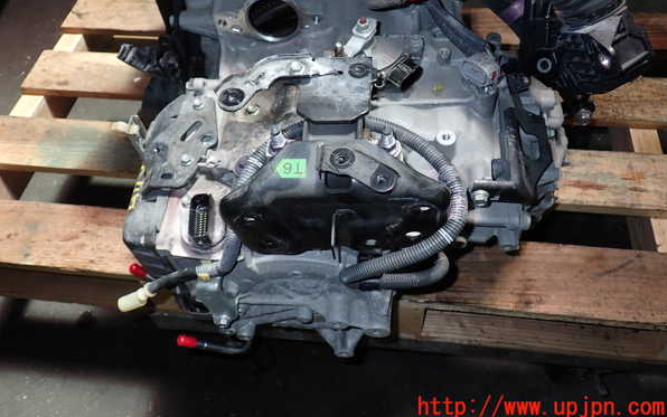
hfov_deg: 59.6
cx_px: 335
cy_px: 170
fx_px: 582
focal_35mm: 32
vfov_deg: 39.3
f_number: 6.3
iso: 100
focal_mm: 5.4
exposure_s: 1/30
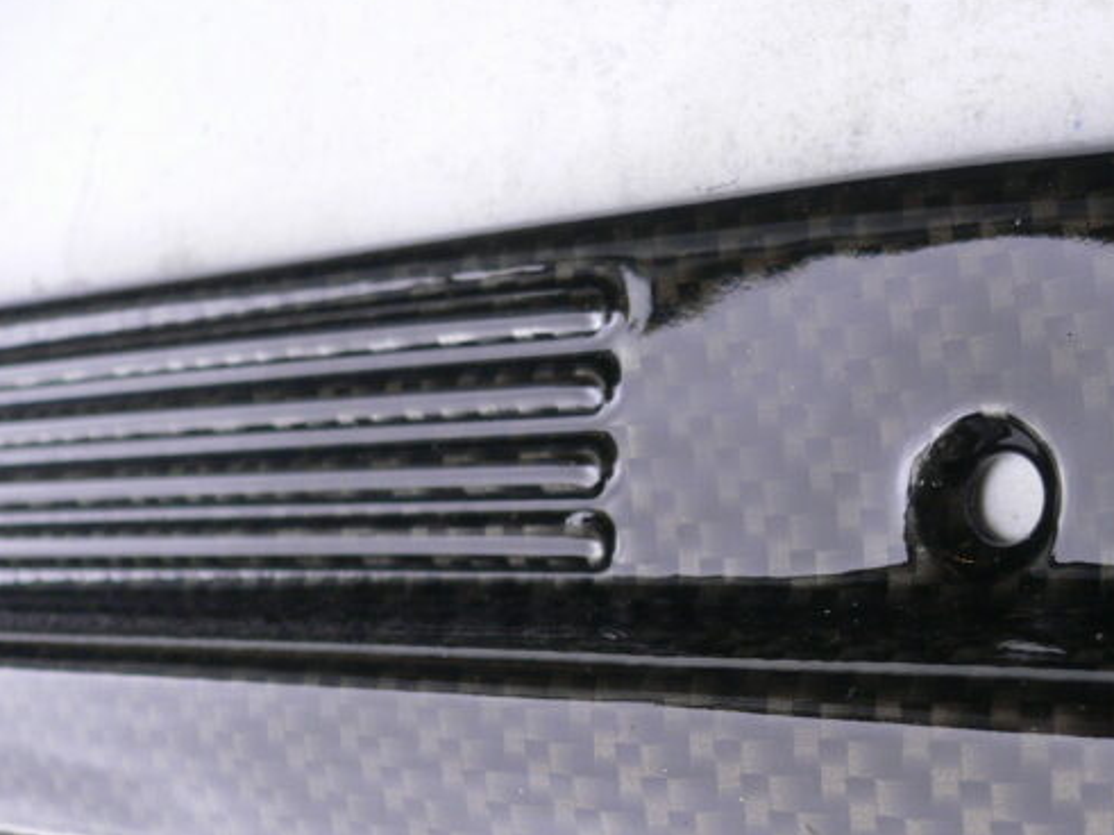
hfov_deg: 33.2
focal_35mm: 57
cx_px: 812
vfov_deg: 25.2
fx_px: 1834
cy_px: 667
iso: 100
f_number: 2.8
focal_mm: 5.8
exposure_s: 1/80
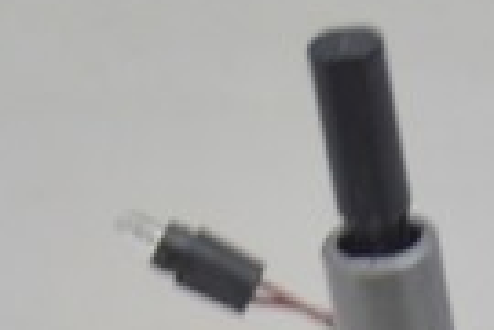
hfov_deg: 6.0
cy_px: 1018
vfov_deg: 3.9
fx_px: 4693
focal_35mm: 342
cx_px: 776
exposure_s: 1/20
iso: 400
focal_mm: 30
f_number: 5.6
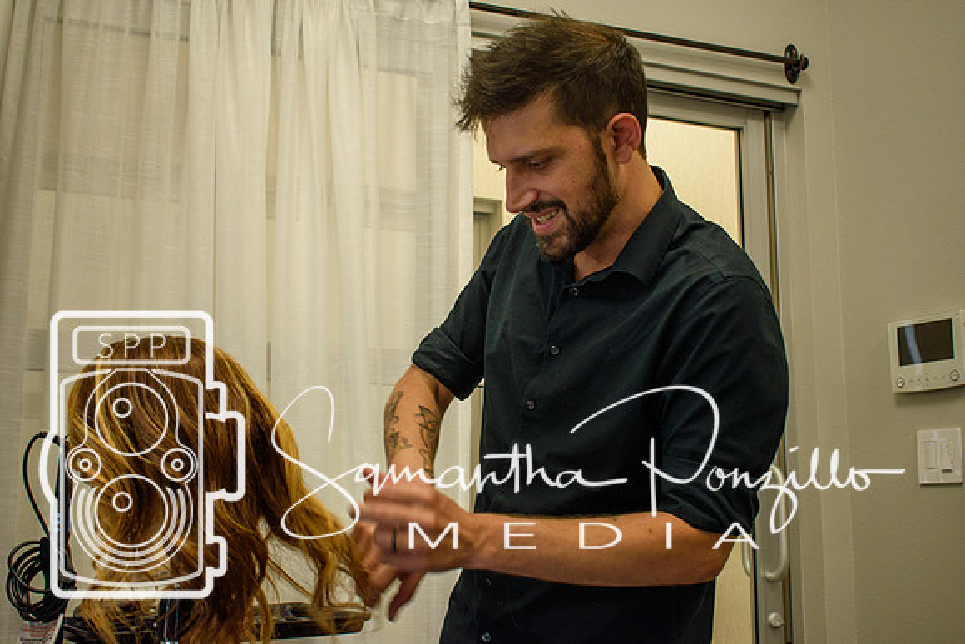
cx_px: 482
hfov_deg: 45.0
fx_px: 1163
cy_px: 322
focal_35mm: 43
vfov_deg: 30.9
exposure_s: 1/80
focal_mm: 28
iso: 400
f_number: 4.5
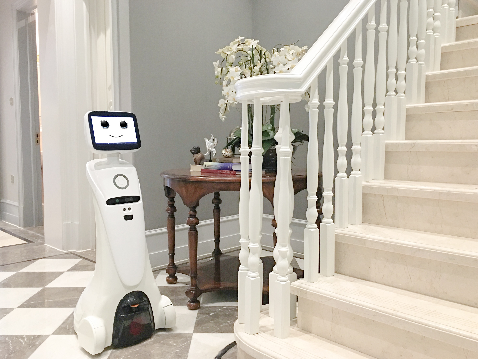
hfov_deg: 60.0
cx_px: 241
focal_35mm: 30
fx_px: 414
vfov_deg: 46.8
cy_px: 179
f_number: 2.2
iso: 80
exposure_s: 1/10
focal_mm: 4.15
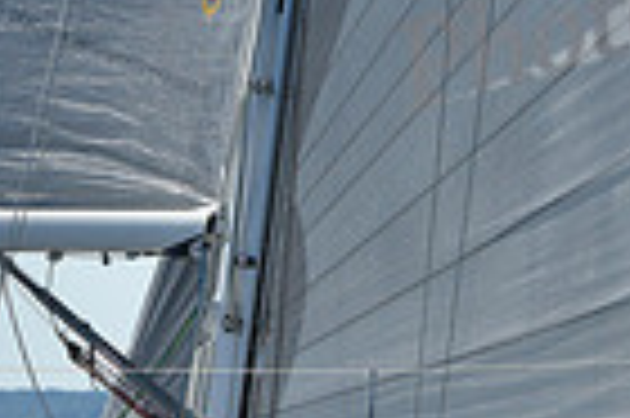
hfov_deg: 3.5
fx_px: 10173
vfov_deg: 2.4
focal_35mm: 582
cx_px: 171
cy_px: 290
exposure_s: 1/1600
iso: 250
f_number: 8
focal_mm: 140
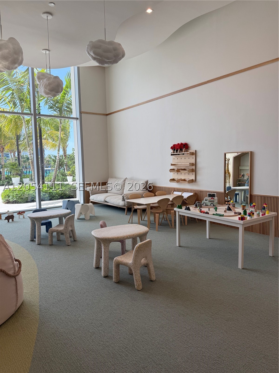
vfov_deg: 71.6
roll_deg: +0.2
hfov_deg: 56.8
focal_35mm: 24
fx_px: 258
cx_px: 140
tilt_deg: -4.6
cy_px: 186
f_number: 1.78
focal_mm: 6.76
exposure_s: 1/575
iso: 100
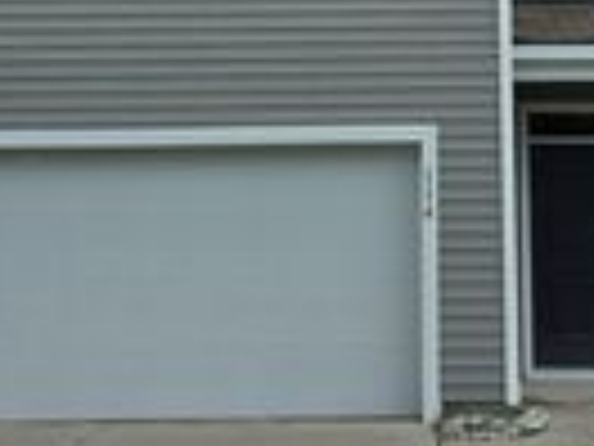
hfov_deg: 22.4
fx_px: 1493
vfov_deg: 16.3
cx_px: 418
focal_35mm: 87
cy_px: -92
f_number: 1.7
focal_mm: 6.3
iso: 80
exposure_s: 1/7944
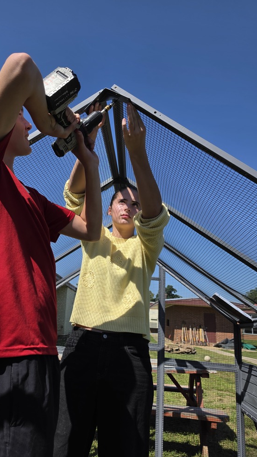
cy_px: 228
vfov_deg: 71.9
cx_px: 90
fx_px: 315
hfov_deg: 43.9
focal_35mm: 26
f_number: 1.4
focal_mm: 6.5
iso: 50
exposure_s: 1/7939
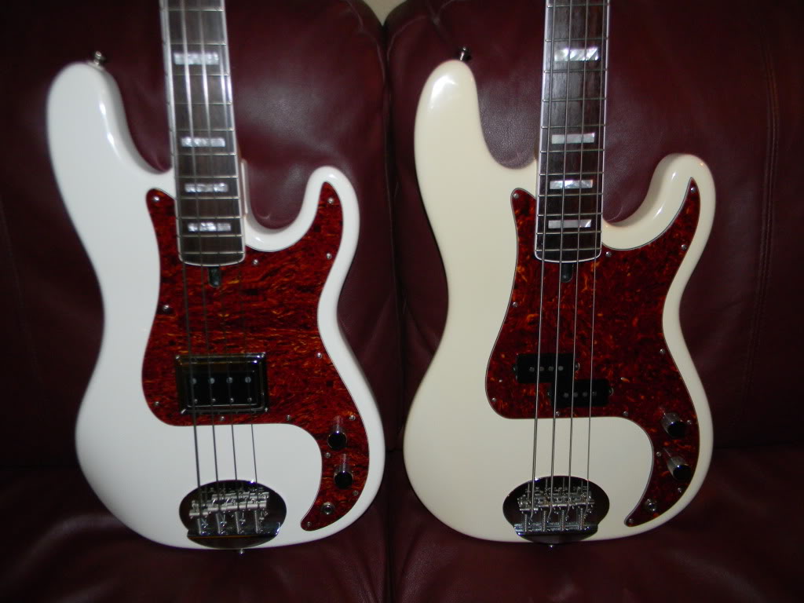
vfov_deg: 49.7
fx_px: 650
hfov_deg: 63.4
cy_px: 302
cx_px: 402
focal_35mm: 28
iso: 200
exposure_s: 1/26
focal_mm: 5
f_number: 7
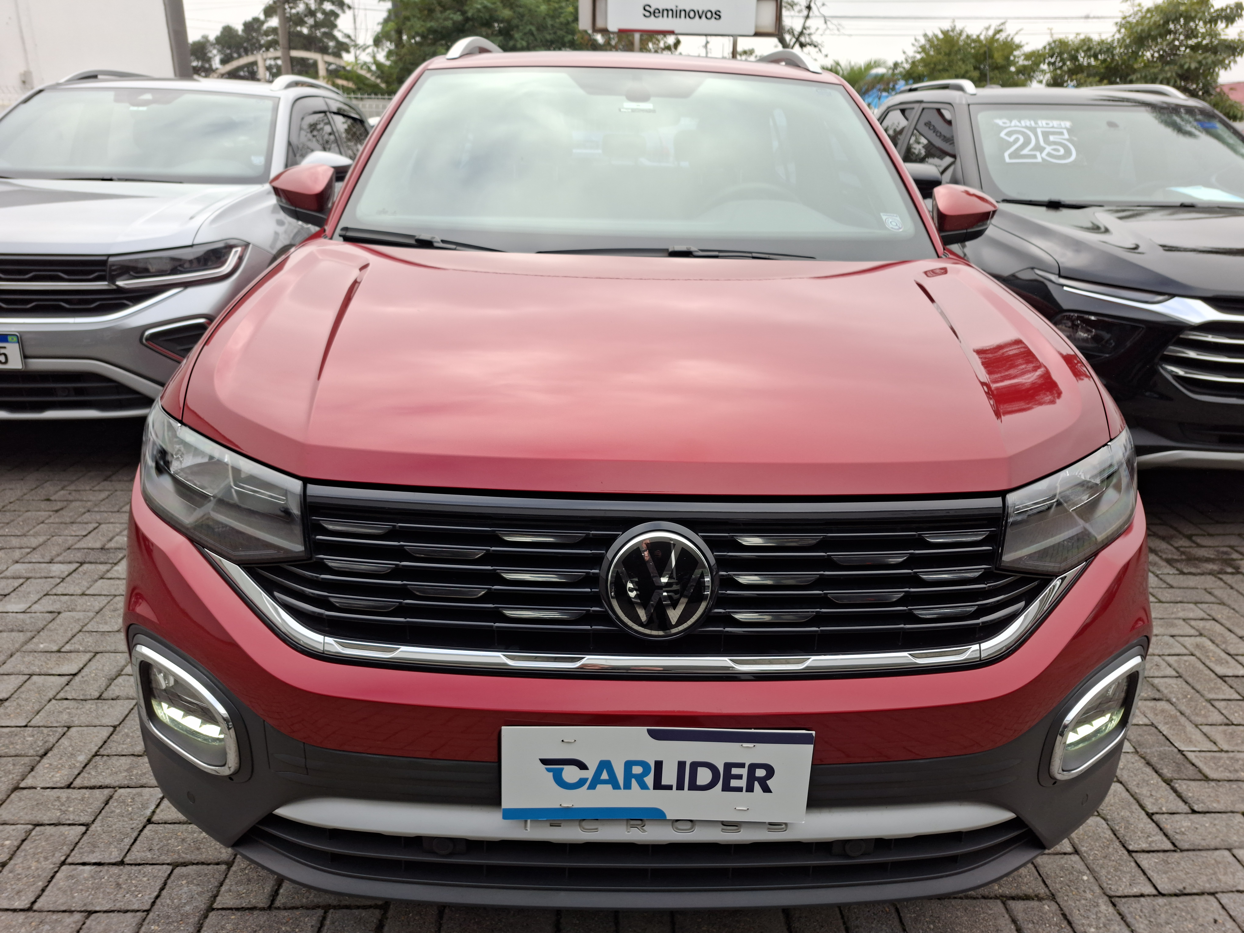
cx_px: 622
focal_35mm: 23
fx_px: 827
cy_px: 466
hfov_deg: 73.9
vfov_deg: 58.9
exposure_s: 1/332
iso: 50
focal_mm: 5.54
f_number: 1.8
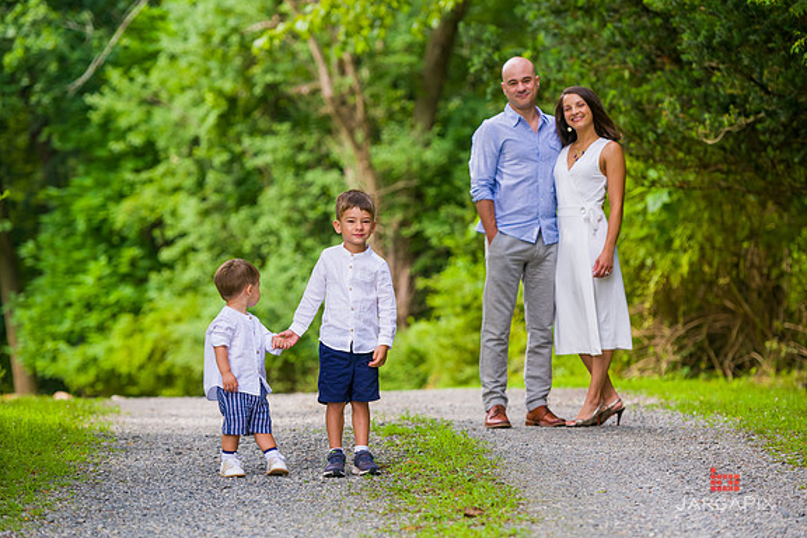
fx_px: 3048
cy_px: 270
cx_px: 404
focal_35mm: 136
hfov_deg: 15.1
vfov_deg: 10.1
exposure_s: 1/640
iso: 200
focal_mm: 135
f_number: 4
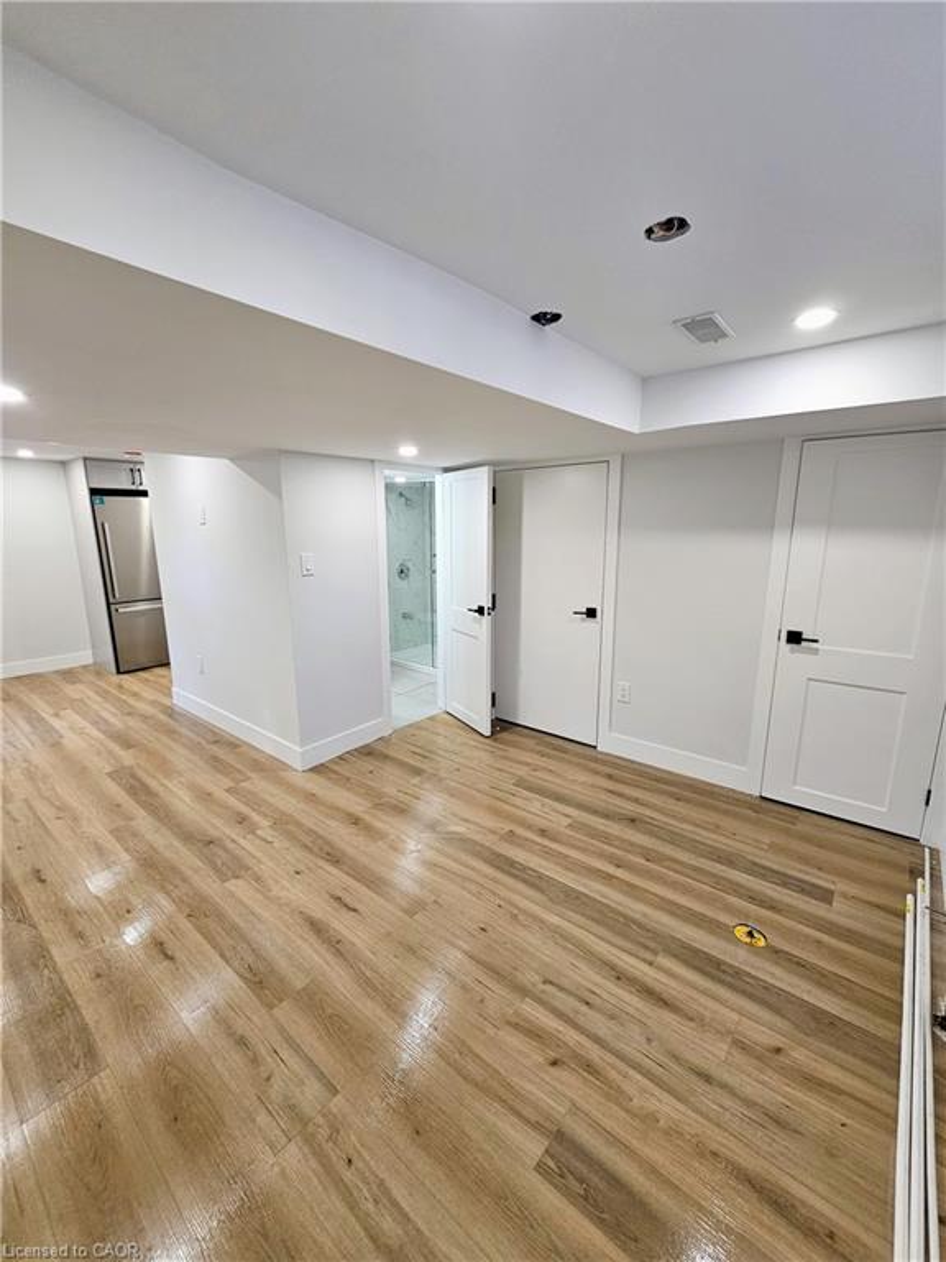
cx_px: 473
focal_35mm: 13
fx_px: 474
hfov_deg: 89.9
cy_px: 631
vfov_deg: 106.2
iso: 125
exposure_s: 1/60
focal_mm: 2.2
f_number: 2.2
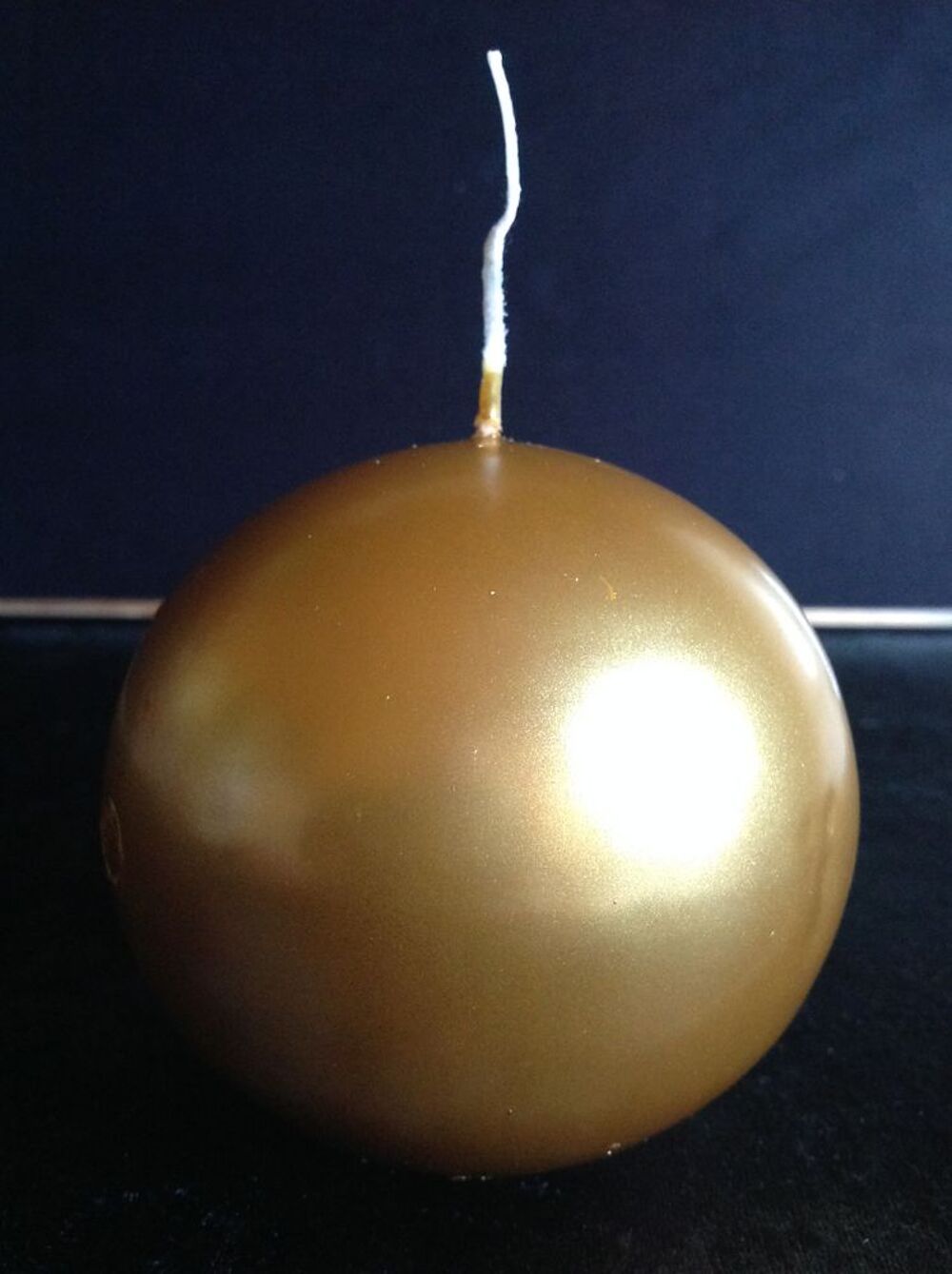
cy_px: 637
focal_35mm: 35
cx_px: 476
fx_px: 1287
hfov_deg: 40.6
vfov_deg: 52.7
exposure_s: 1/15
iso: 400
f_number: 2.4
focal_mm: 4.28
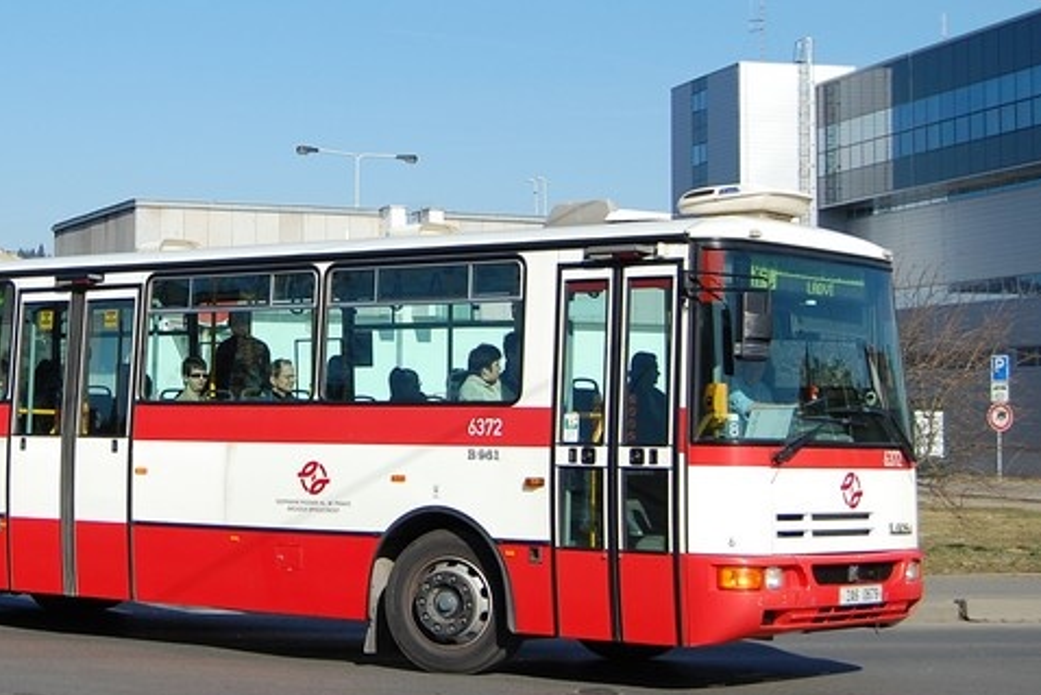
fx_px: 2285
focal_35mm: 79
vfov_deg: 17.2
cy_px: 194
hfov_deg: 25.2
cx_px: 207
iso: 200
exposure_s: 1/1250
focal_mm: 28
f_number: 5
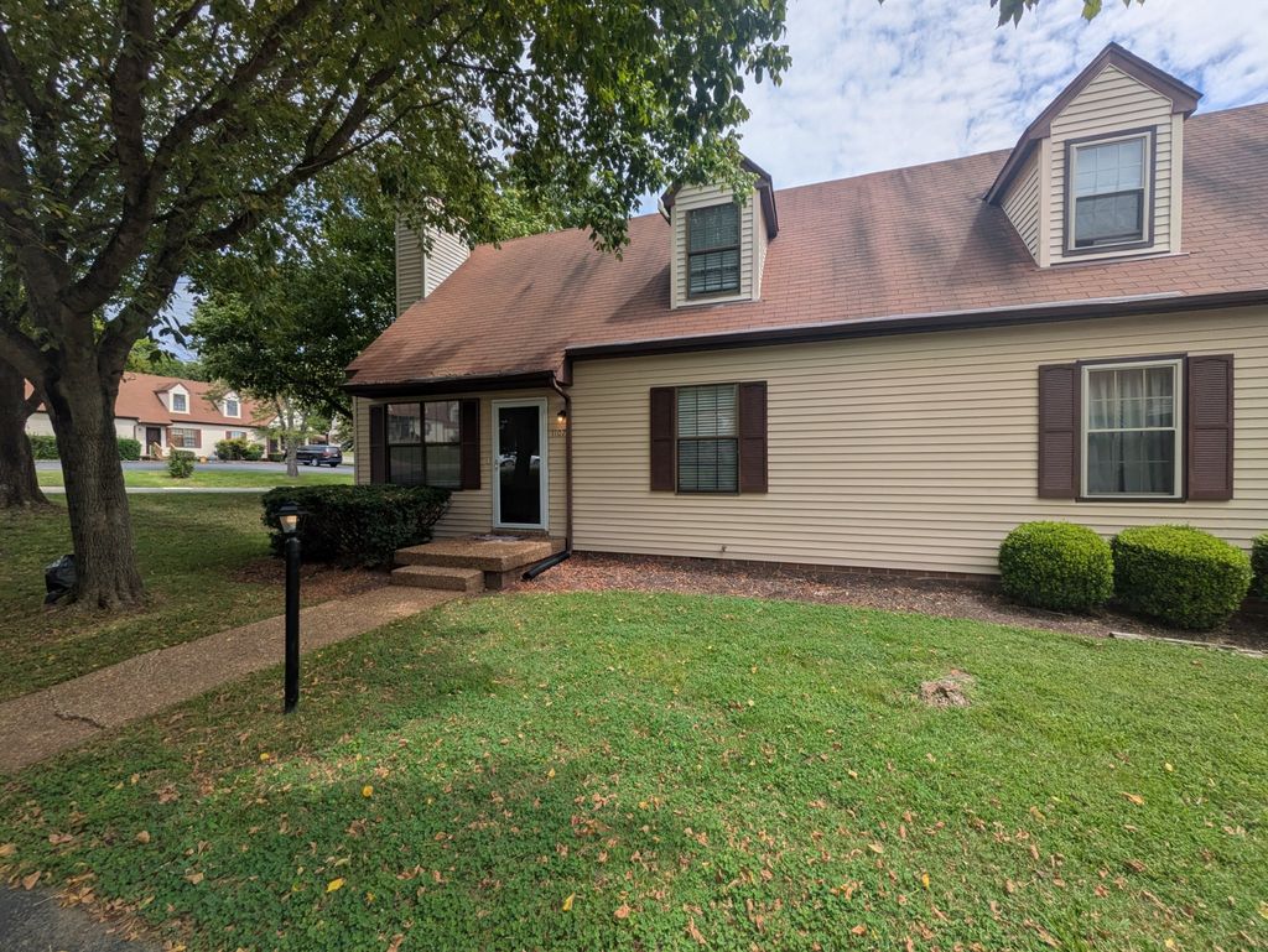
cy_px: 476
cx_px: 634
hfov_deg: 102.0
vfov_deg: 85.7
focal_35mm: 14
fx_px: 513
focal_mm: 1.83
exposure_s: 1/1887
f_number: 2.2
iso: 46
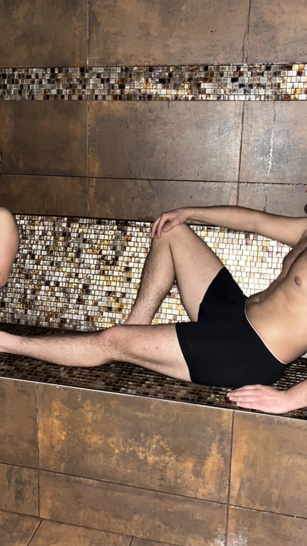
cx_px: 139
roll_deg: -1.1
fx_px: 478
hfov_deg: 35.6
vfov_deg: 59.3
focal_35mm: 33
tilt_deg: -10.9
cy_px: 238
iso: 125
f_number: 1.6
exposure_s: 1/4
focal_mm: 5.1
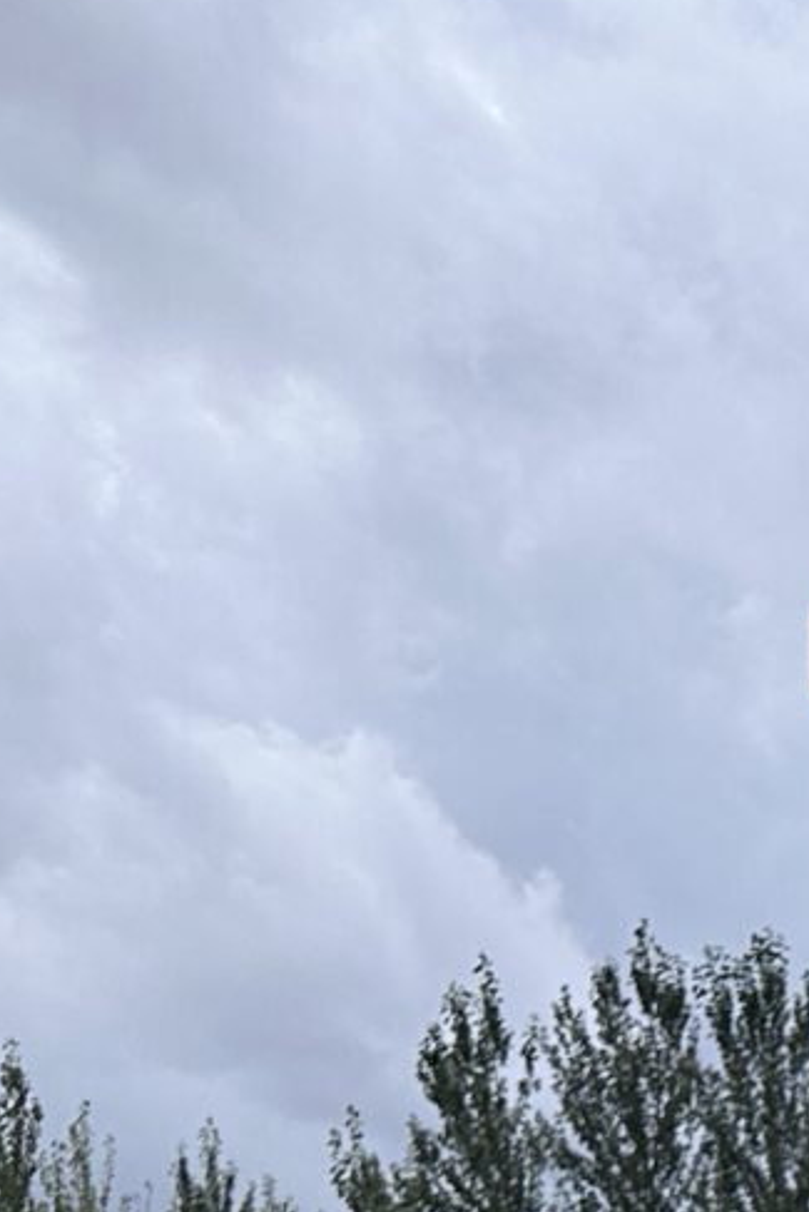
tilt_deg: -2.8
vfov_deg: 17.3
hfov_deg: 10.3
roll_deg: +0.3
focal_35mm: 105
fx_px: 3537
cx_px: 2230
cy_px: 1874
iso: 80
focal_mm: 6.86
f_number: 1.78
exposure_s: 1/5848
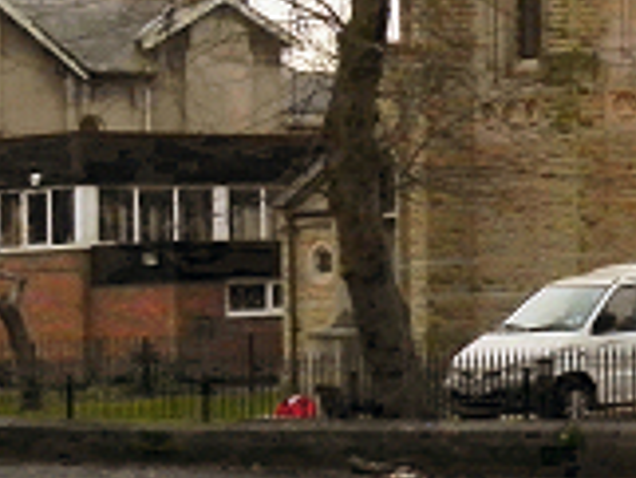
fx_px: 2997
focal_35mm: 163
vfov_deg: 9.1
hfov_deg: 11.1
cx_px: 1229
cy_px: 47
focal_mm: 7.3
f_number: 4.5
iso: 800
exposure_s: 1/227
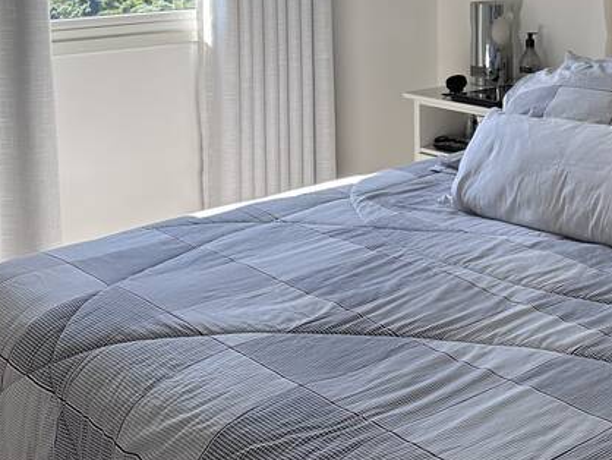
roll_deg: -0.3
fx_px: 1097
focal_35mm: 62
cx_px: 559
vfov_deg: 22.8
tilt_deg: -4.0
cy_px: 1
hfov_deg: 29.8
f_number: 1.78
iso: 80
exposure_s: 1/357
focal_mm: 6.86
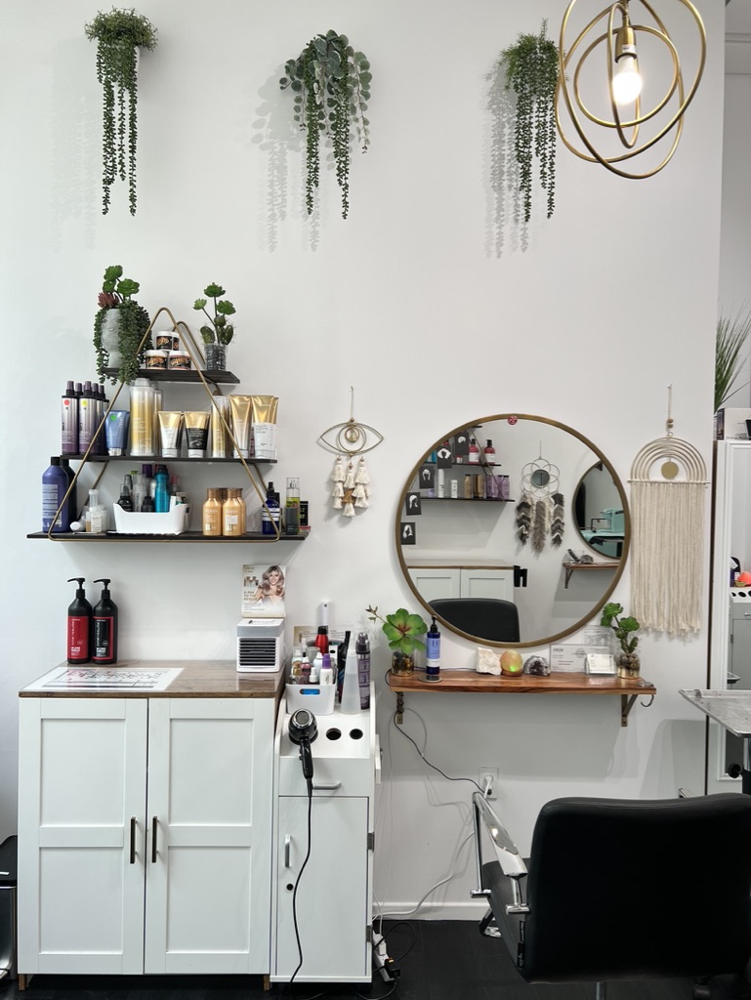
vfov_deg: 67.3
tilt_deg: -0.6
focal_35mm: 26
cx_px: 376
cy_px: 500
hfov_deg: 53.1
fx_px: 751
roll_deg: -1.2
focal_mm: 5.7
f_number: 1.5
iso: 32
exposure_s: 1/123
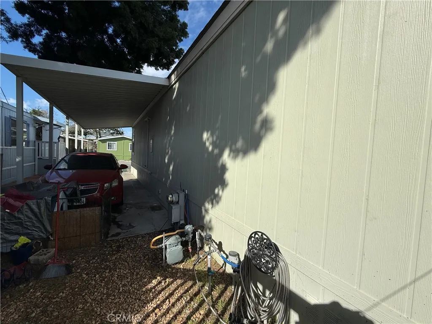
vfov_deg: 85.7
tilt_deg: -2.0
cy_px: 162
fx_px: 175
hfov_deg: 102.1
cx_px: 216
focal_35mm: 14
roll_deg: -3.0
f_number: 2.2
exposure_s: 1/2717
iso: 50
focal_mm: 2.22
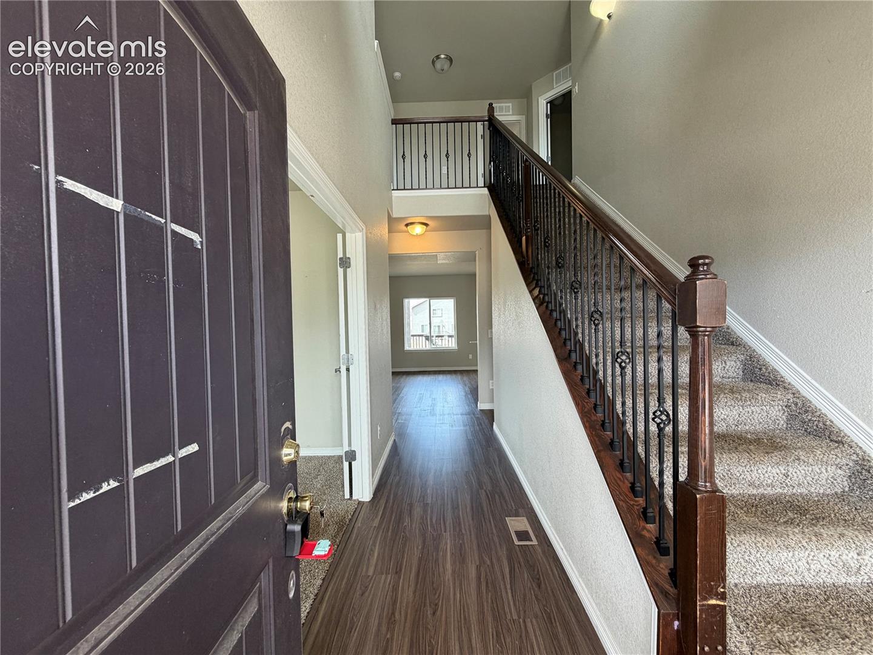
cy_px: 328
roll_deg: +1.3
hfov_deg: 102.1
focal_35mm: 14
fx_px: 353
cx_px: 436
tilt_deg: -2.0
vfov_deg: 85.7
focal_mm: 2.22
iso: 125
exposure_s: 1/120
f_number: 2.2
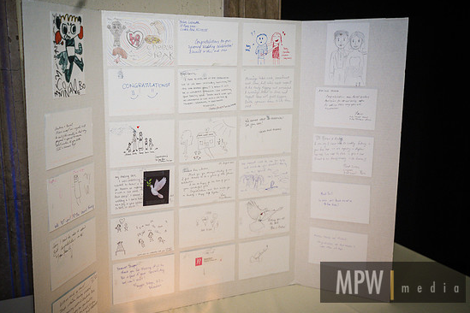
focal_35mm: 37
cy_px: 150
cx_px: 225
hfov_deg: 51.9
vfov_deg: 35.9
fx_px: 483
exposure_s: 1/80
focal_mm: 35
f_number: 4
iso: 4000
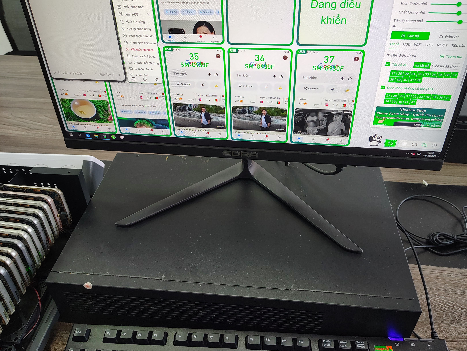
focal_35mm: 30
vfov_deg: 46.9
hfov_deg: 59.9
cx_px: 224
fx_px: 405
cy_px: 175
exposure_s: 1/100
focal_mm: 5.56
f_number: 1.8
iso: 941
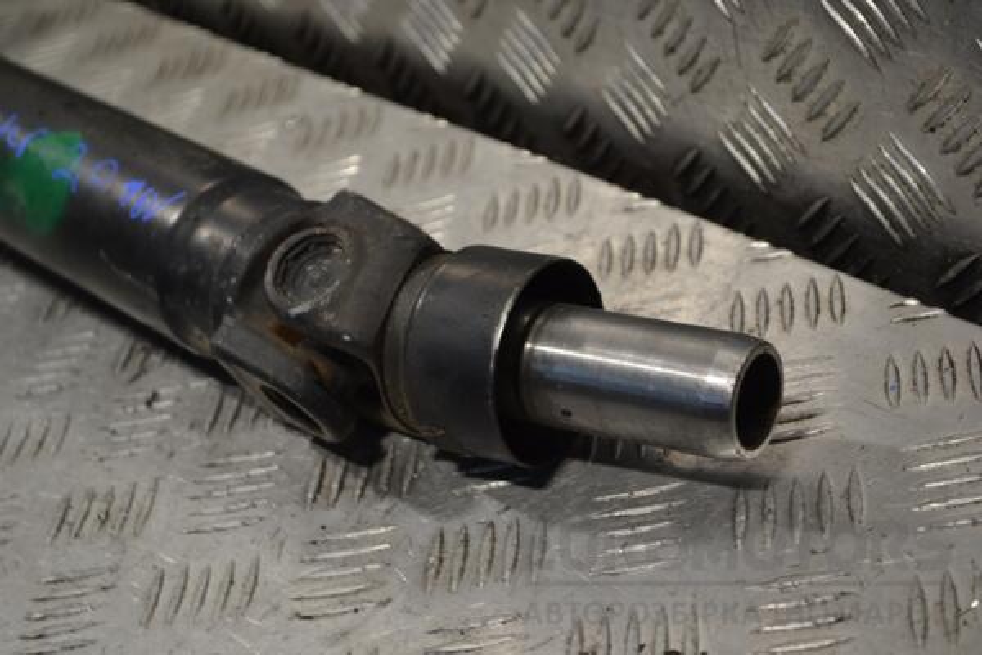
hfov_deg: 28.1
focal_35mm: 72
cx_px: 491
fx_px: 1964
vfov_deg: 18.9
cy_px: 328
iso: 400
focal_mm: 48
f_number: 5.3
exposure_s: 1/125
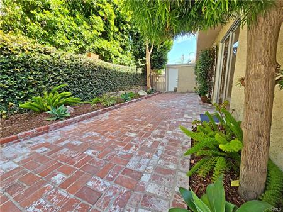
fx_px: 106
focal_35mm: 13
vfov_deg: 89.9
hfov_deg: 106.2
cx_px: 142
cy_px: 106
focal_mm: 2.2
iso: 100
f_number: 2.2
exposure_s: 1/424
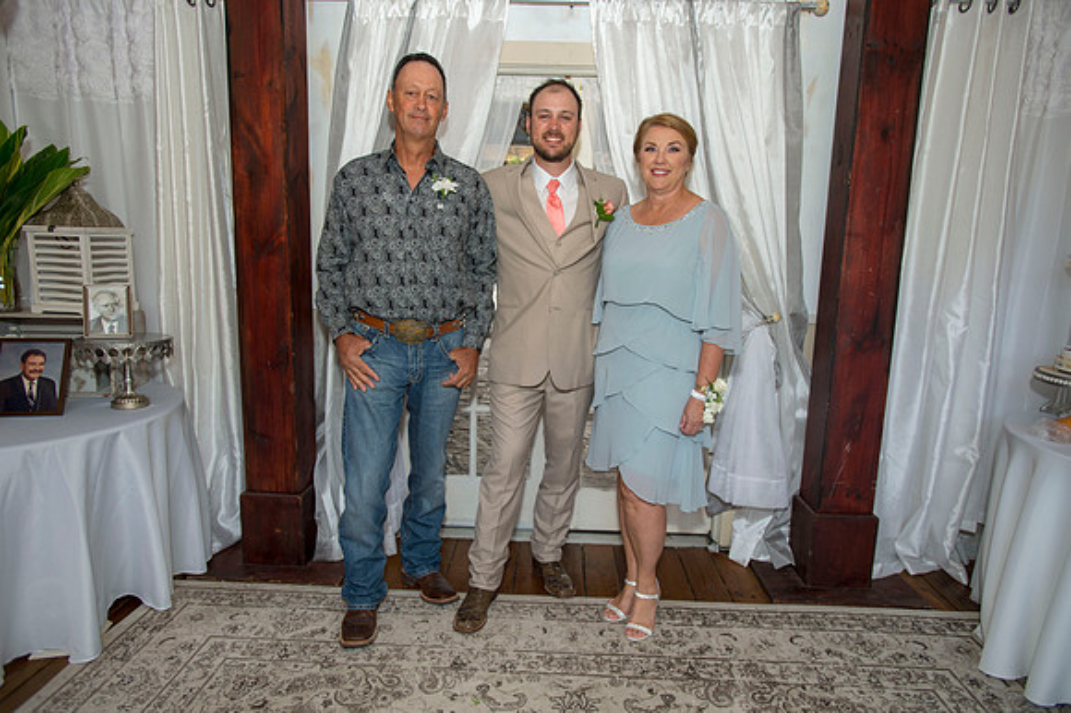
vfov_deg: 57.2
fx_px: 654
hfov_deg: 78.6
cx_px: 536
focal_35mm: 22
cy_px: 356
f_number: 3.2
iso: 200
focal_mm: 22
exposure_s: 1/100
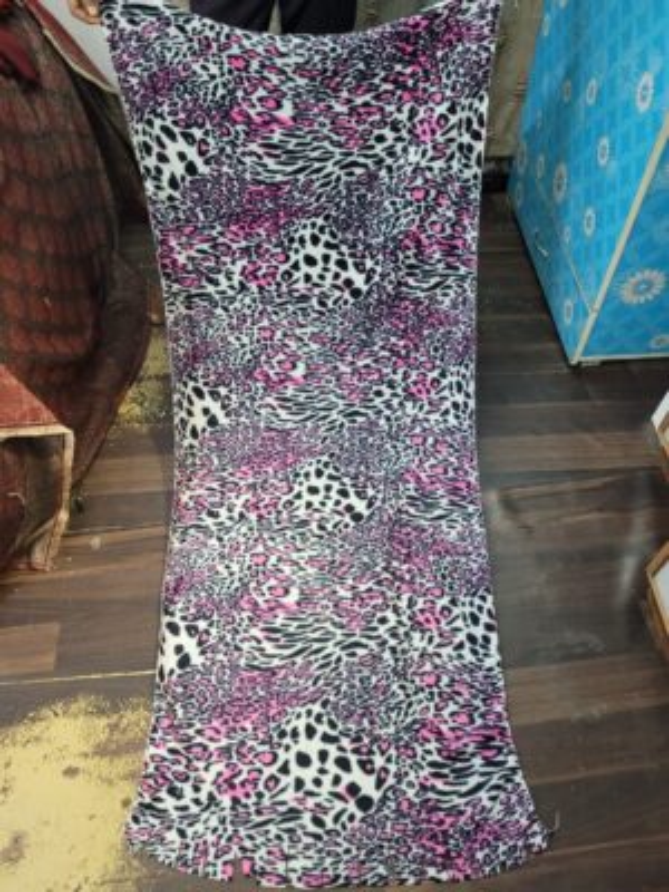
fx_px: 670
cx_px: 334
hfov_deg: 53.1
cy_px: 446
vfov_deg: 67.3
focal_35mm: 26
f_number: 1.8
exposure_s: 1/50
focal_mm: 5.4
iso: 500
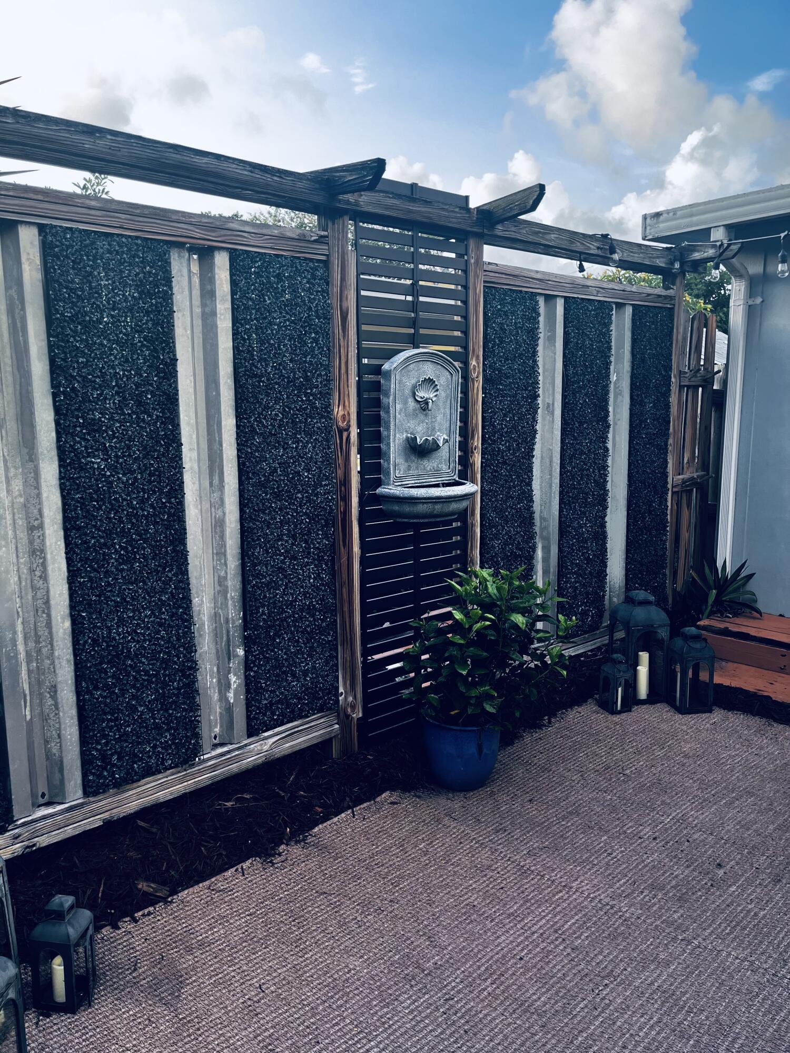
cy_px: 526
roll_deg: +1.2
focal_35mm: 26
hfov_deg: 53.1
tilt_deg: -9.6
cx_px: 395
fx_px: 791
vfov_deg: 67.3
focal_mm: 5.1
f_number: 1.6
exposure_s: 1/232
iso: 40
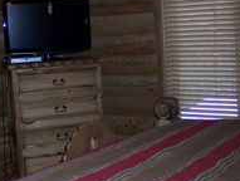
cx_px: 153
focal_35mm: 75
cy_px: 99
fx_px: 521
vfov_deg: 19.7
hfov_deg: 25.8
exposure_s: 1/60
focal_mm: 8
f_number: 2.8
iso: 140
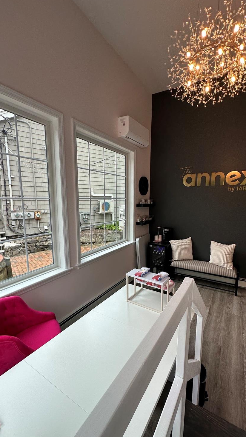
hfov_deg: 67.0
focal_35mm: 16
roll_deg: -1.3
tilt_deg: -7.9
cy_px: 226
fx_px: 185
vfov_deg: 99.3
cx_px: 133
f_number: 2.2
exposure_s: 1/120
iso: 64
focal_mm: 2.22
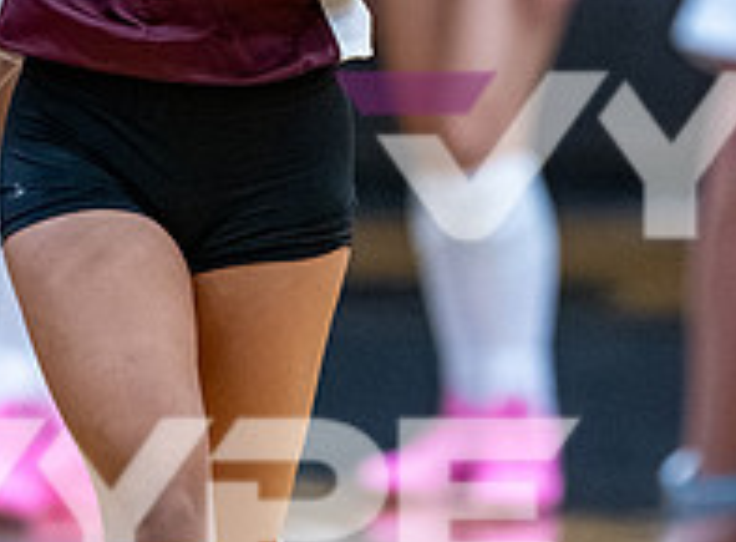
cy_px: -278
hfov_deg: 2.5
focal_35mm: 789
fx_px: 16664
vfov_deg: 1.9
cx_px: 179
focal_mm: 200
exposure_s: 1/1600
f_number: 2
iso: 3200
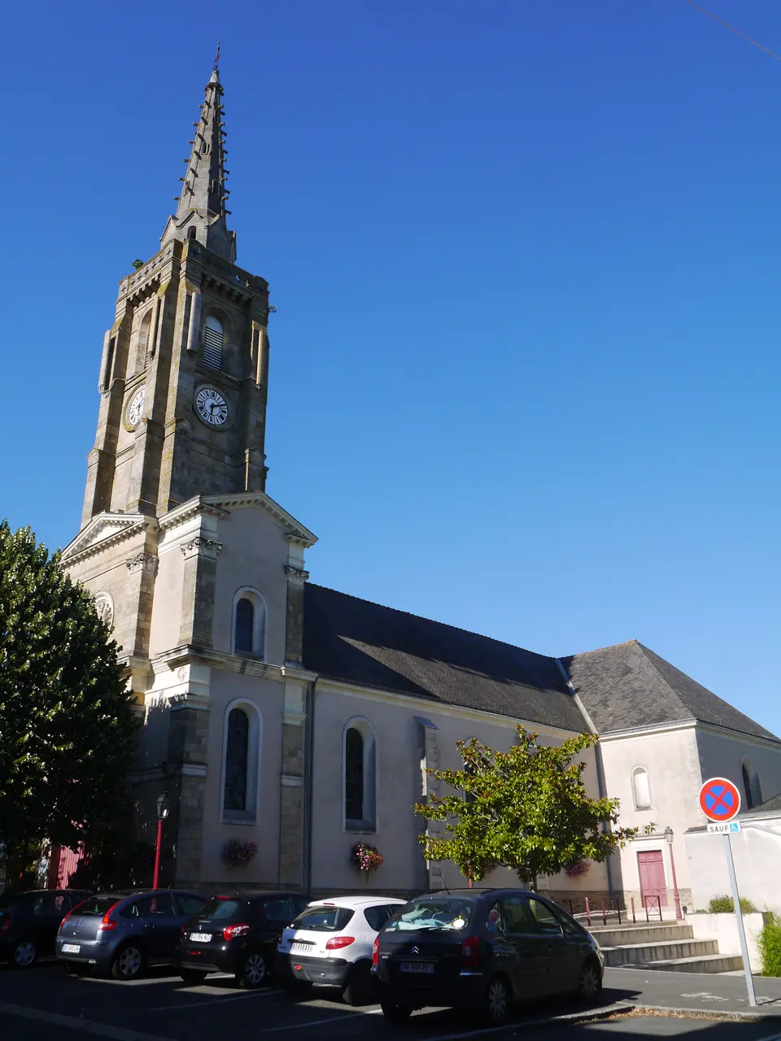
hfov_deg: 46.8
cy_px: 520
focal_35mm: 30
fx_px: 902
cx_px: 390
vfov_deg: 60.0
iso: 160
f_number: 8
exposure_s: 1/400
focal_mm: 15
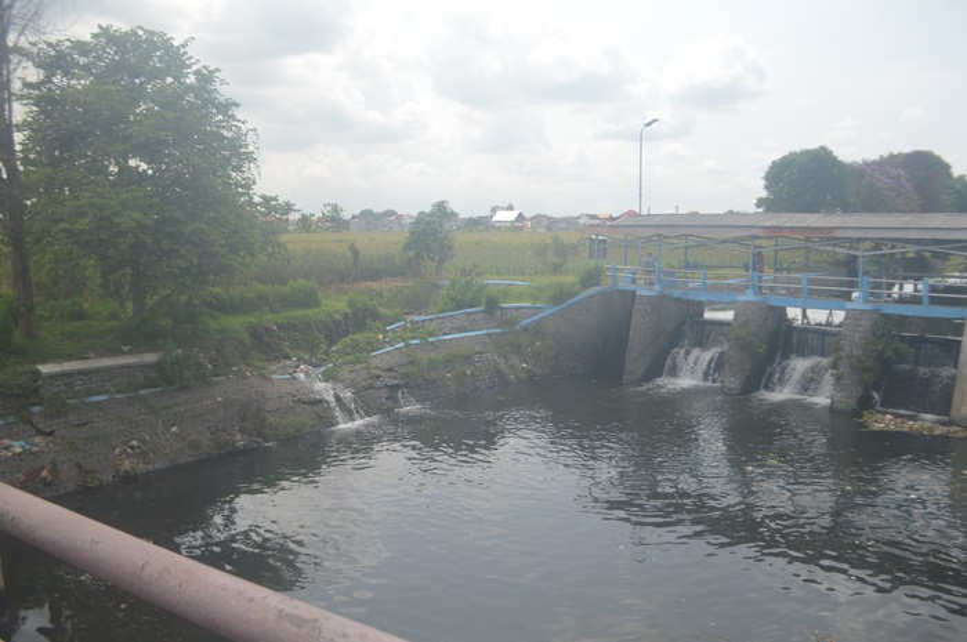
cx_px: 484
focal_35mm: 27
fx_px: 724
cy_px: 321
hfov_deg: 67.4
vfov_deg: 47.8
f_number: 5.6
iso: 400
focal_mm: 18
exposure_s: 1/1250
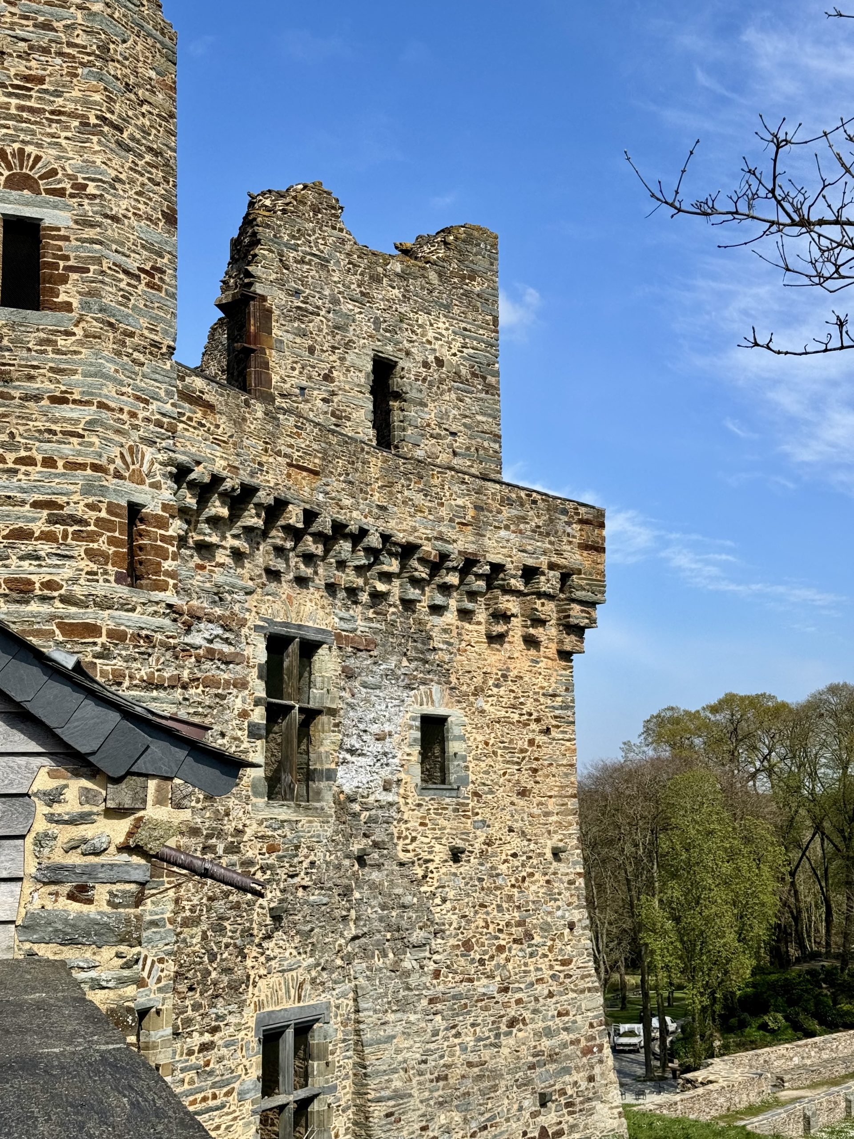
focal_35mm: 48
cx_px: 427
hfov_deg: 30.3
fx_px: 1579
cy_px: 570
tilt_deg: +8.9
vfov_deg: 39.7
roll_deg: +0.2
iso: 64
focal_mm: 6.76
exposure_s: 1/4975
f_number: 1.78
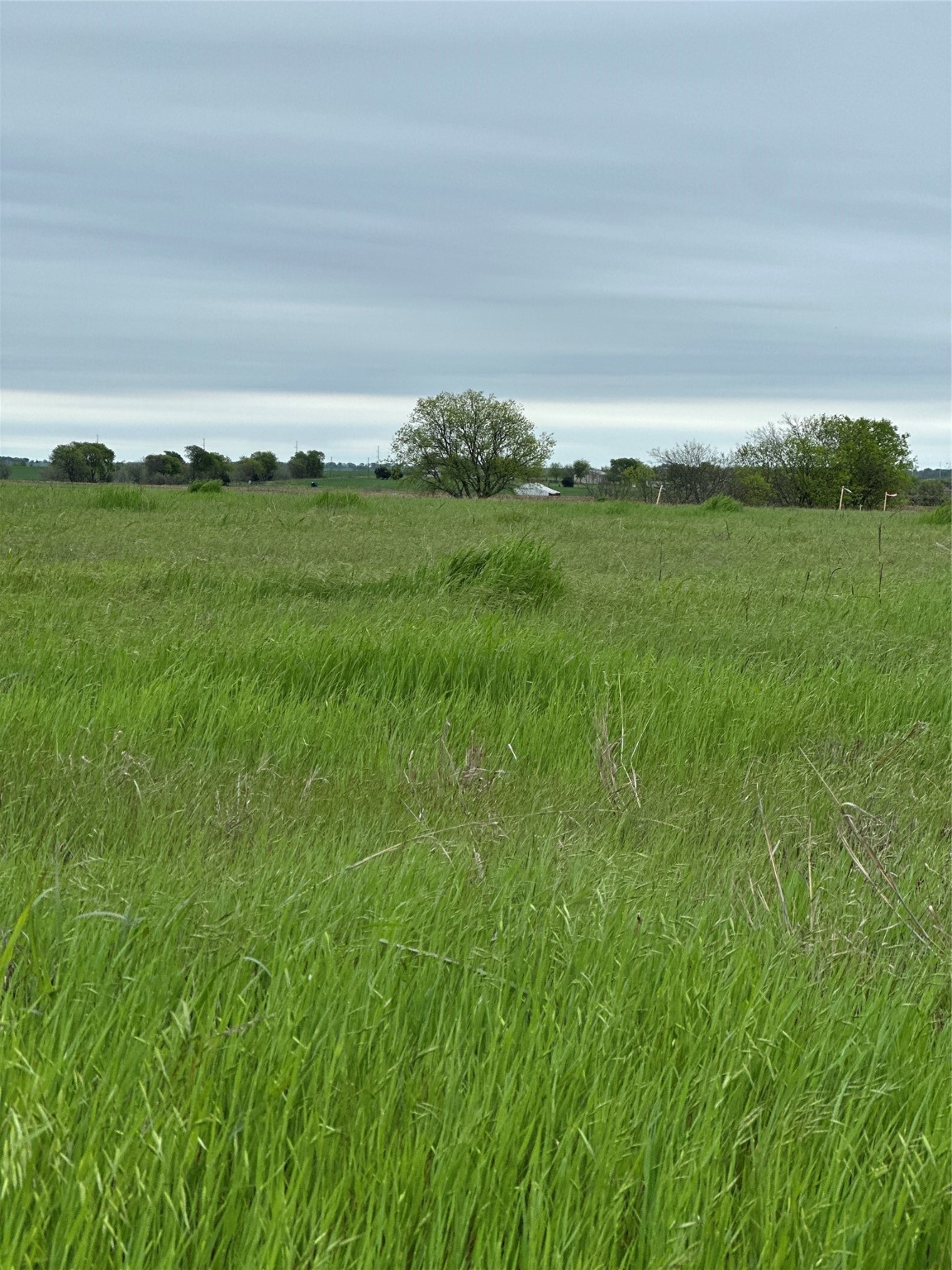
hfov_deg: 19.1
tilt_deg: -2.7
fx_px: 2824
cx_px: 476
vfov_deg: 25.3
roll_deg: -1.1
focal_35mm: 77
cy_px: 635
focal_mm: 9
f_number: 2.8
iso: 32
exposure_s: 1/585
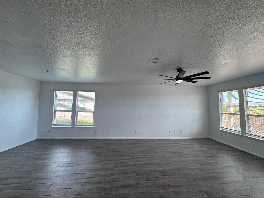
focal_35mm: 14
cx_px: 132
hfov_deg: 102.1
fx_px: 107
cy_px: 99
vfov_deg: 85.7
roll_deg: -0.9
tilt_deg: +4.2
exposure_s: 1/120
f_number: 2.2
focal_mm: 2.22
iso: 50
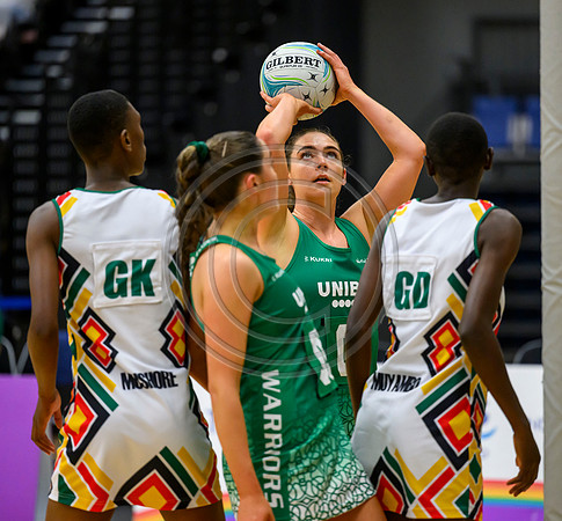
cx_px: 333
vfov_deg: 6.7
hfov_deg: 7.3
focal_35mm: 250
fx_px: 4423
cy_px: 260
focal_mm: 200
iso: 4000
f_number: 2.8
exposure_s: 1/1000
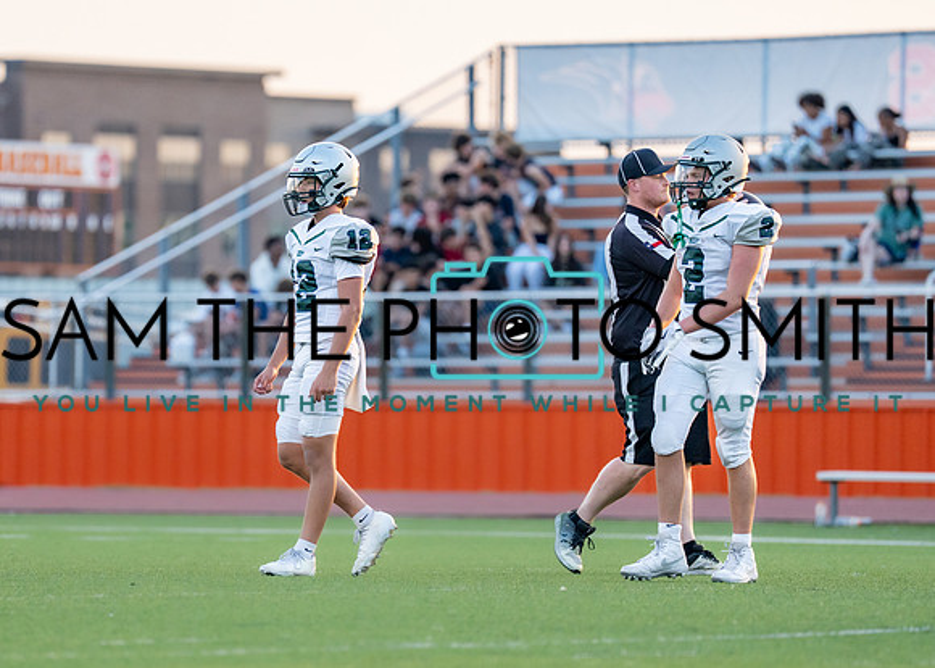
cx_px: 358
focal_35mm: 356
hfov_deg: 5.7
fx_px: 9464
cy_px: 331
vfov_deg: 4.0
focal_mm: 200
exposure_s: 1/1250
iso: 800
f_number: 2.8
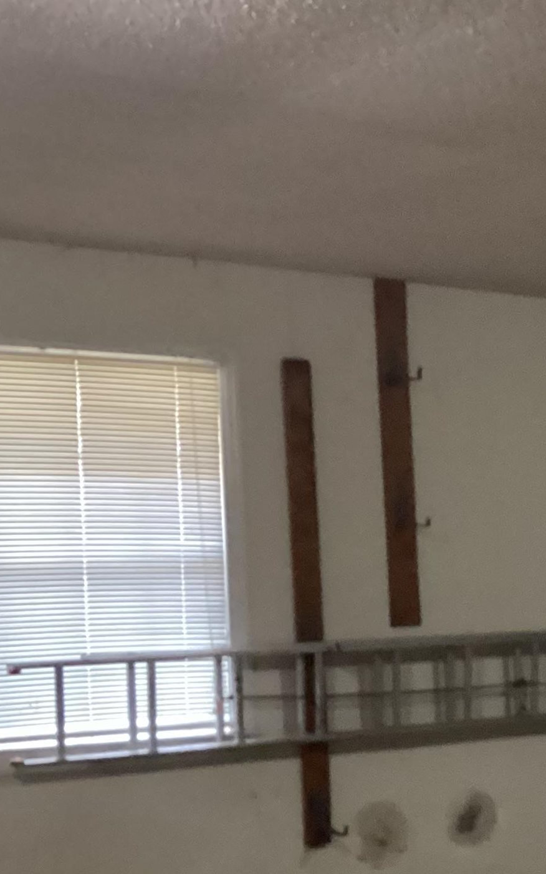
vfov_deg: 27.9
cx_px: 841
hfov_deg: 16.4
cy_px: 714
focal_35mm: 72
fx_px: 1715
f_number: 2.4
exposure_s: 1/30
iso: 640
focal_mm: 3.3
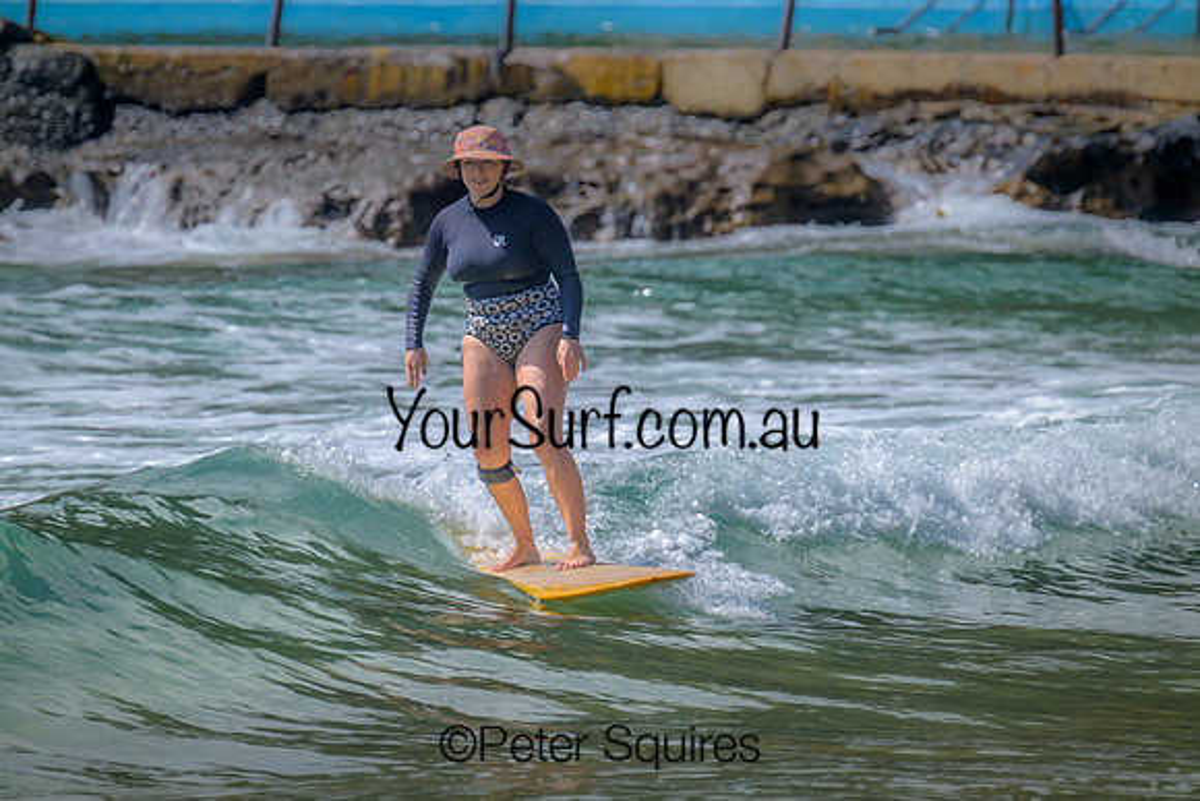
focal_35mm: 660
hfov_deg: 3.1
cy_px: 400
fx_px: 22004
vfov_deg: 2.1
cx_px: 600
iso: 900
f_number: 11
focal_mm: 660
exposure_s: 1/200
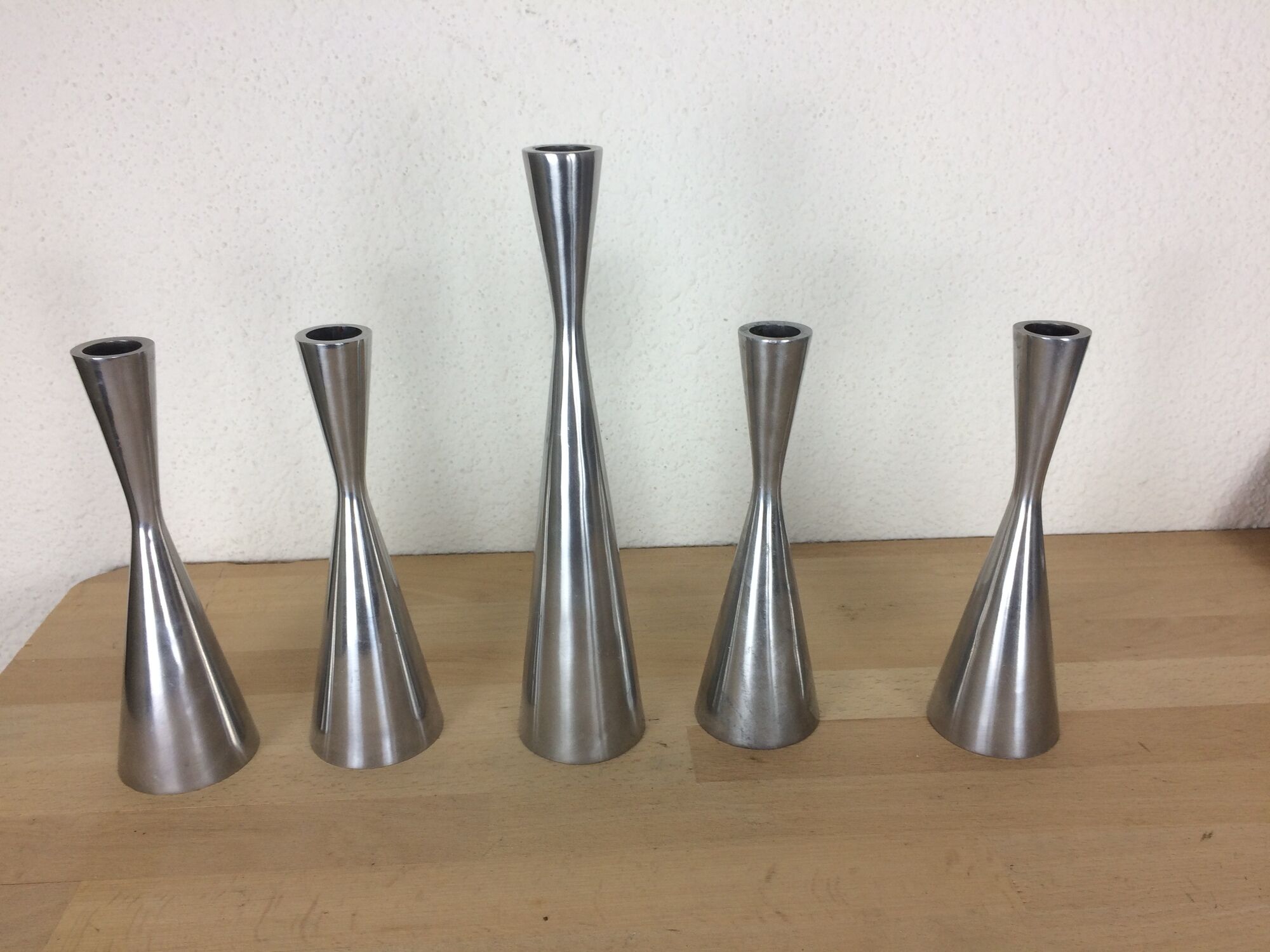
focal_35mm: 29
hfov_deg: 61.7
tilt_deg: -21.5
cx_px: 635
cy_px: 476
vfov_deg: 48.2
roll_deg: +0.0
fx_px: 1064
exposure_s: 1/50
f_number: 2.2
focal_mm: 4.15
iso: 32
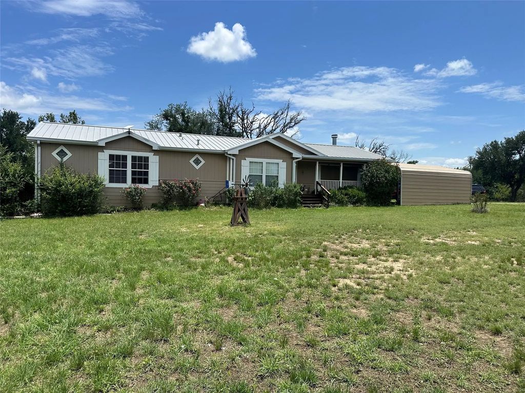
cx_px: 262
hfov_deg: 71.6
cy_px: 196
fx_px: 364
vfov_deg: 56.8
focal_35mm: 24
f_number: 1.78
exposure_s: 1/6211
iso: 80
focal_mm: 6.86
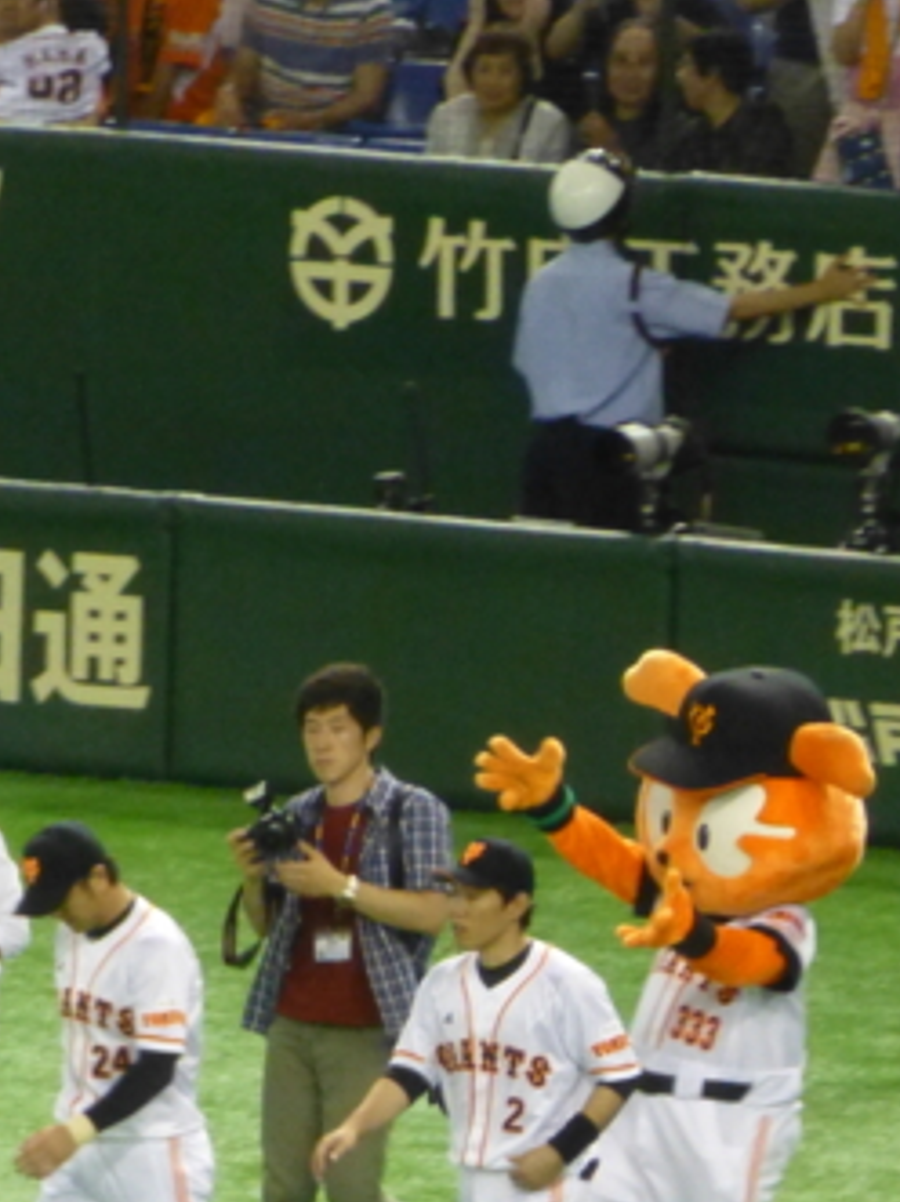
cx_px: -156
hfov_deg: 1.3
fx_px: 40239
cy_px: 1086
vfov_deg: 1.7
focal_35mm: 1160
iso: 800
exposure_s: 1/50
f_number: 6.4
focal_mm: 86
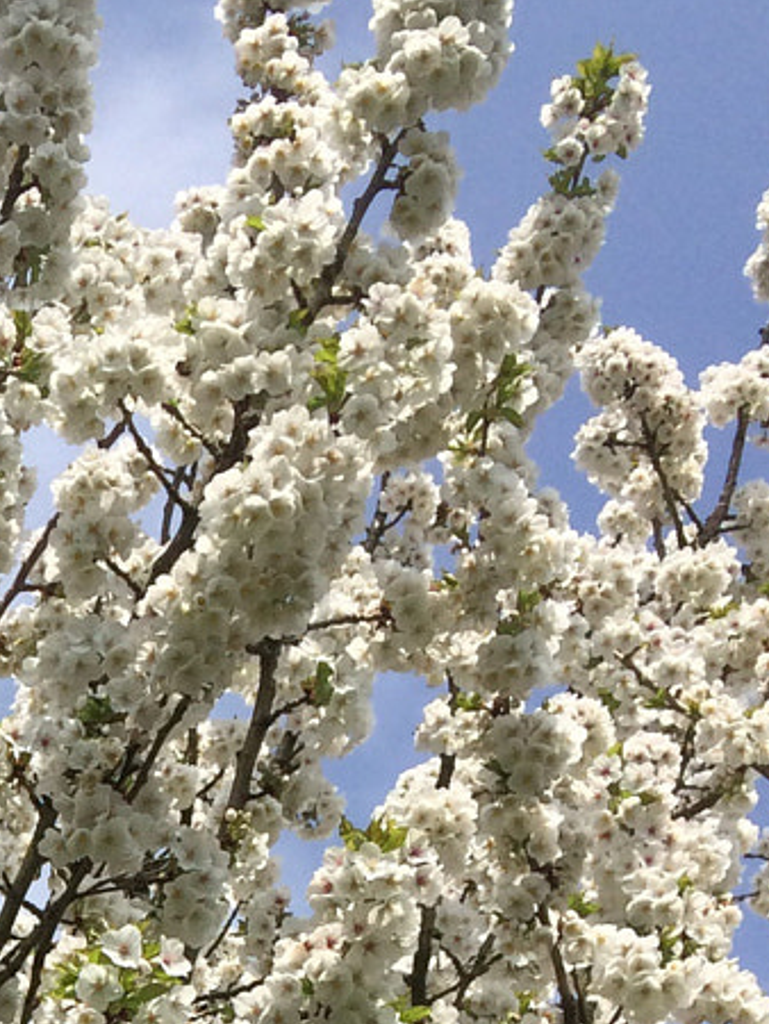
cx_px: -580
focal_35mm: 103
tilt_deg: +51.3
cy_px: 1648
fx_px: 3048
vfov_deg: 16.8
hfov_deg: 13.1
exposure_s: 1/2053
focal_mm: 4.15
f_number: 2.2
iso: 32
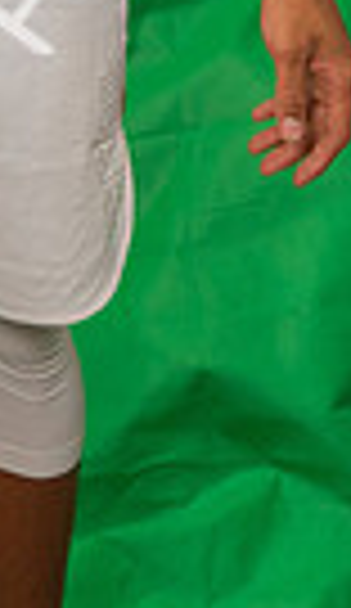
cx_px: -323
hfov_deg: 7.7
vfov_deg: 12.2
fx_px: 2513
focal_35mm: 155
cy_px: -599
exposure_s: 1/60
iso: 800
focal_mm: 24
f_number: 18
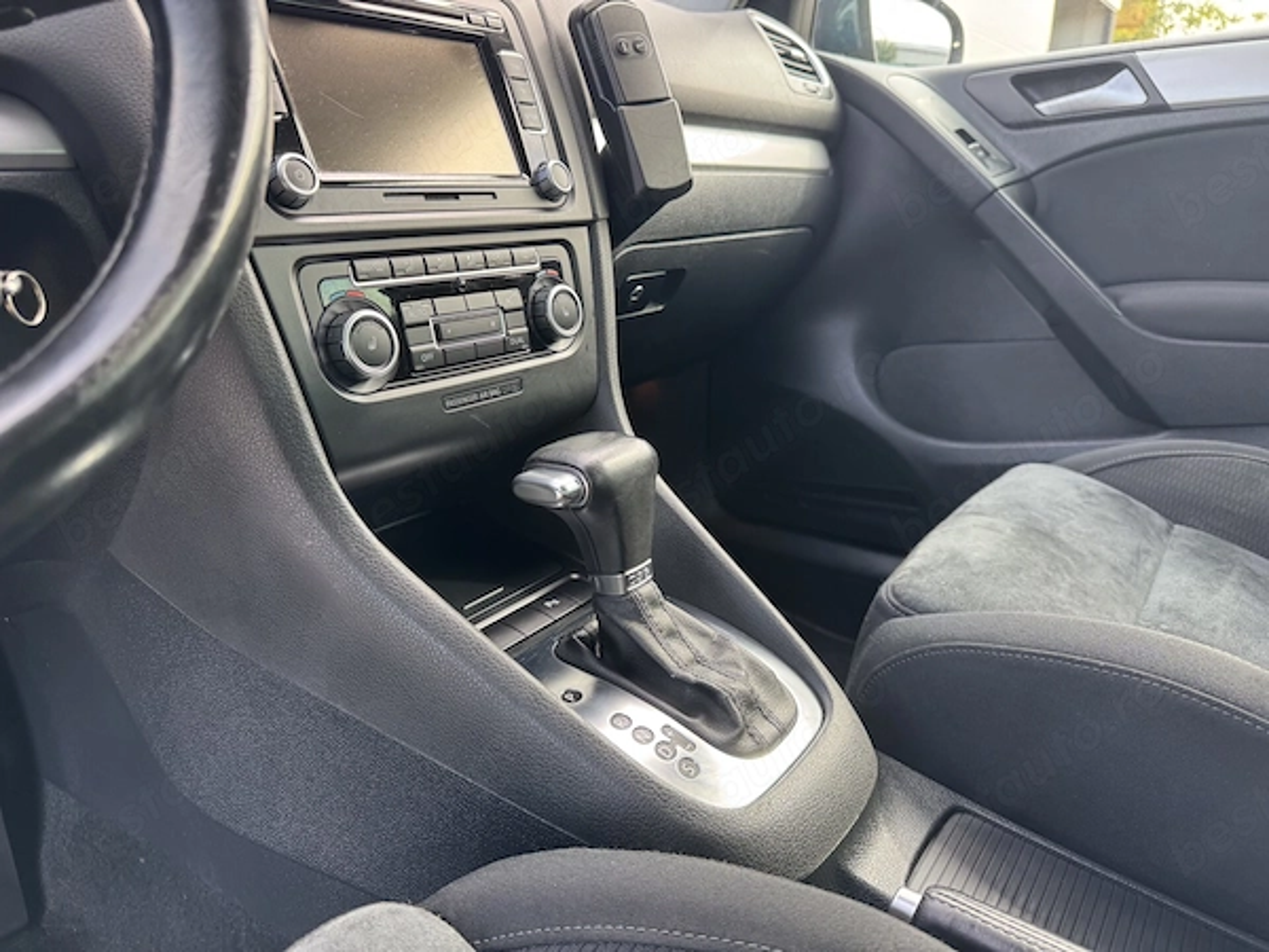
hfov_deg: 71.6
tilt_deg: -18.2
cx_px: 634
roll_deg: -1.1
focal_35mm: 24
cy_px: 476
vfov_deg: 56.8
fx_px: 880
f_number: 1.78
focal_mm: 6.76
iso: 125
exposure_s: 1/121
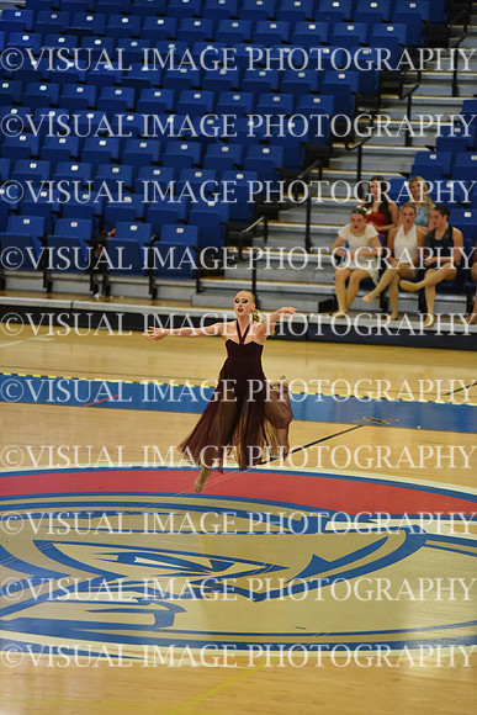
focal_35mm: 200
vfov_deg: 10.3
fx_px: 3972
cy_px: 358
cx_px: 238
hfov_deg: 6.9
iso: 8000
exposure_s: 1/1000
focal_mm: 200
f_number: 2.8
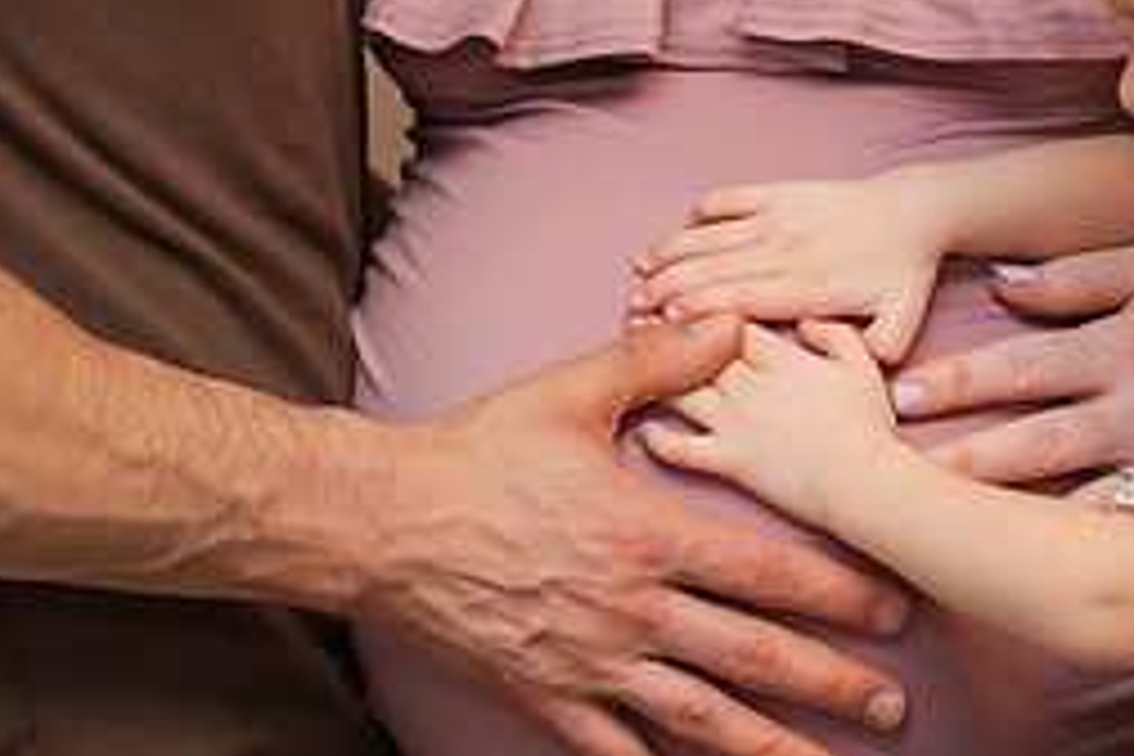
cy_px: 303
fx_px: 4693
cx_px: 714
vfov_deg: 9.2
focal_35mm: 149
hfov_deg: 13.8
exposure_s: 1/200
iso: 1000
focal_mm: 35
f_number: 3.5
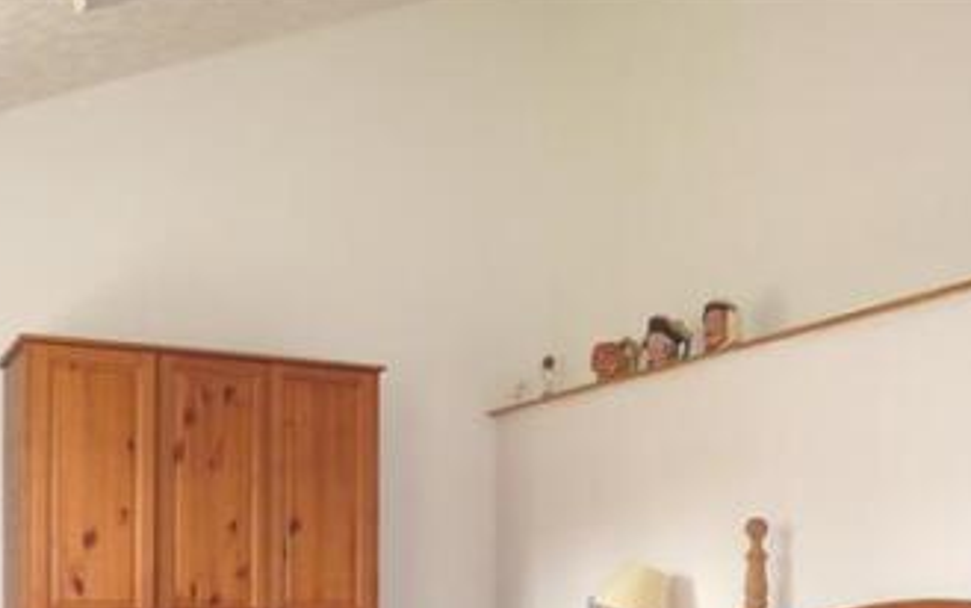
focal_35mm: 45
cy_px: 627
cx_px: 481
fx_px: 1191
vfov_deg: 26.8
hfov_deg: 44.3
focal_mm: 4.3
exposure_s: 1/60
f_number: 3.3
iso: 320
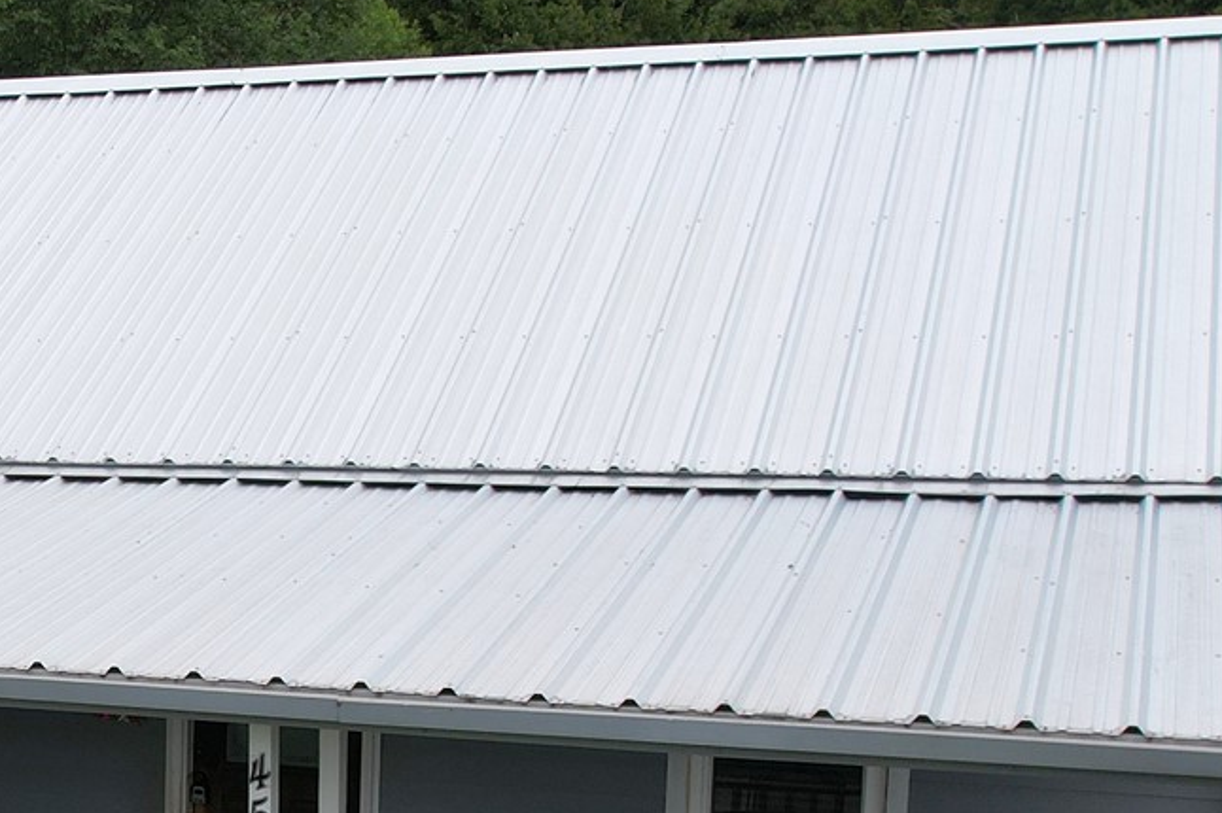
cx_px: -348
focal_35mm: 74
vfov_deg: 18.0
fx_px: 2510
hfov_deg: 24.1
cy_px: 794
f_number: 2.8
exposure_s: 1/2500
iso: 110
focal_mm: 8.38
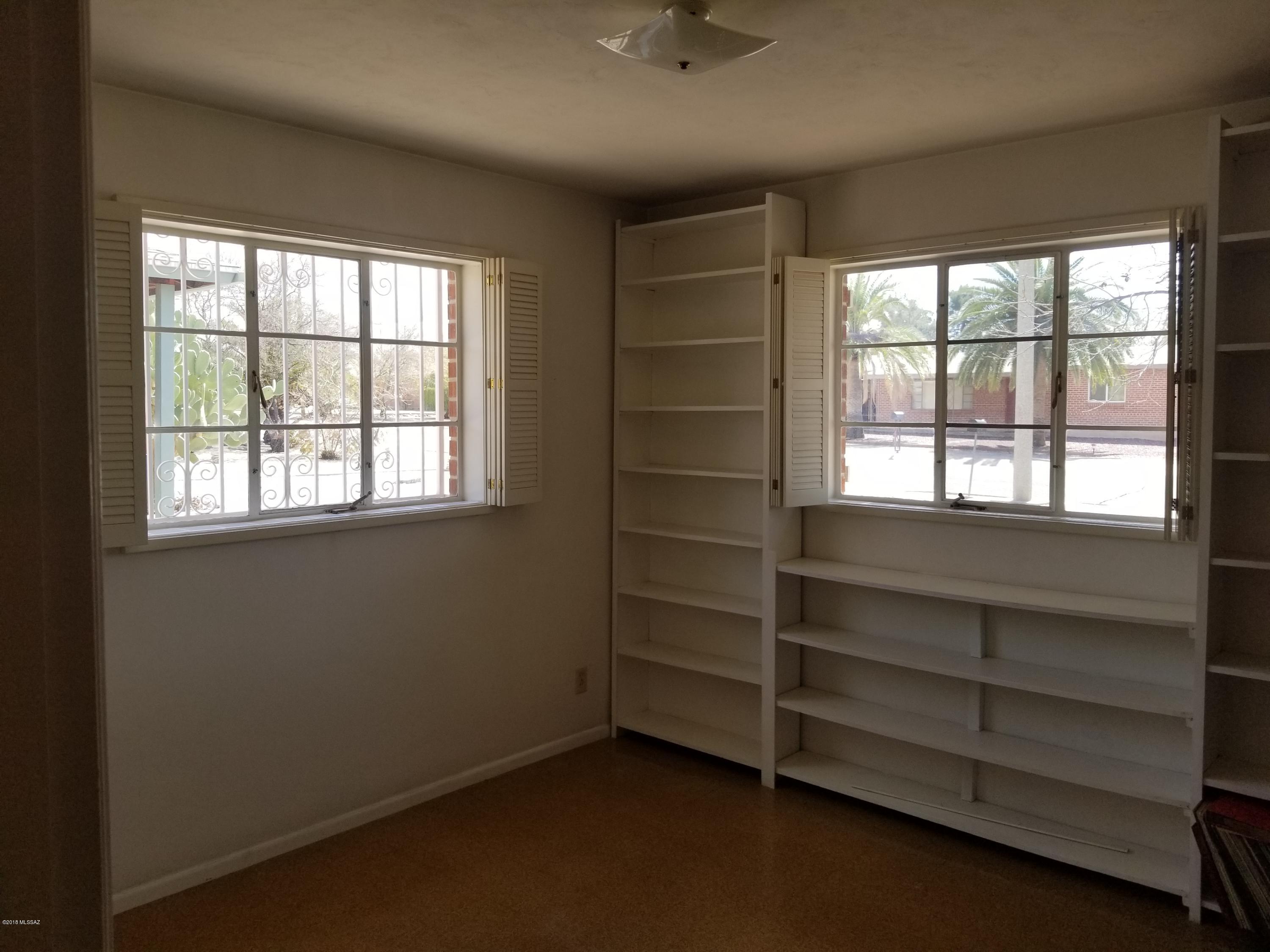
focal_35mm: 26
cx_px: 635
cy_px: 476
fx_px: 954
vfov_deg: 53.1
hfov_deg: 67.3
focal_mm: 4.25
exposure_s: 1/336
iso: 50
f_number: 1.7
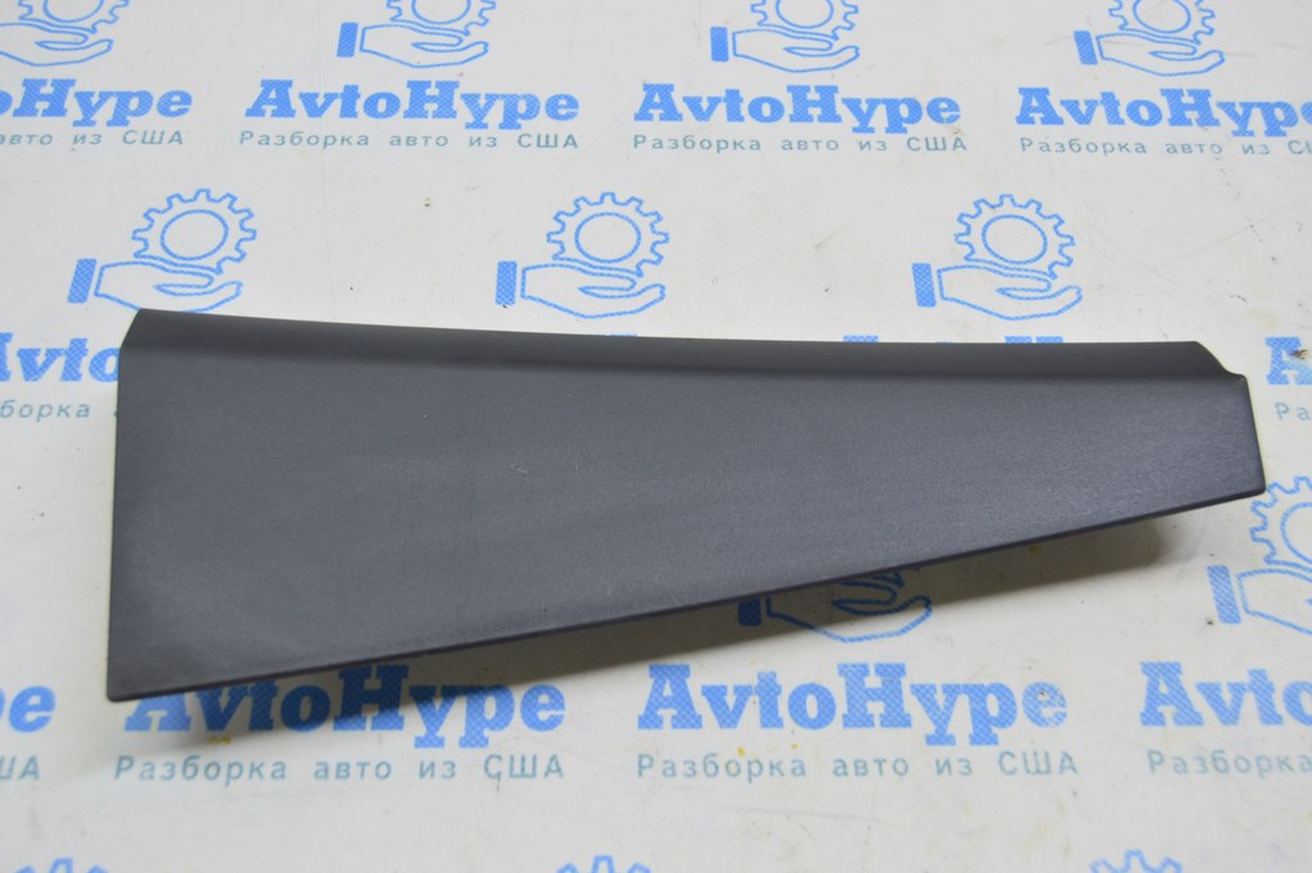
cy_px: 436
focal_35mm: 39
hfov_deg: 49.6
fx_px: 1420
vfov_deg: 34.2
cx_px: 656
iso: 400
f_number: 5.6
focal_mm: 26
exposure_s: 1/20
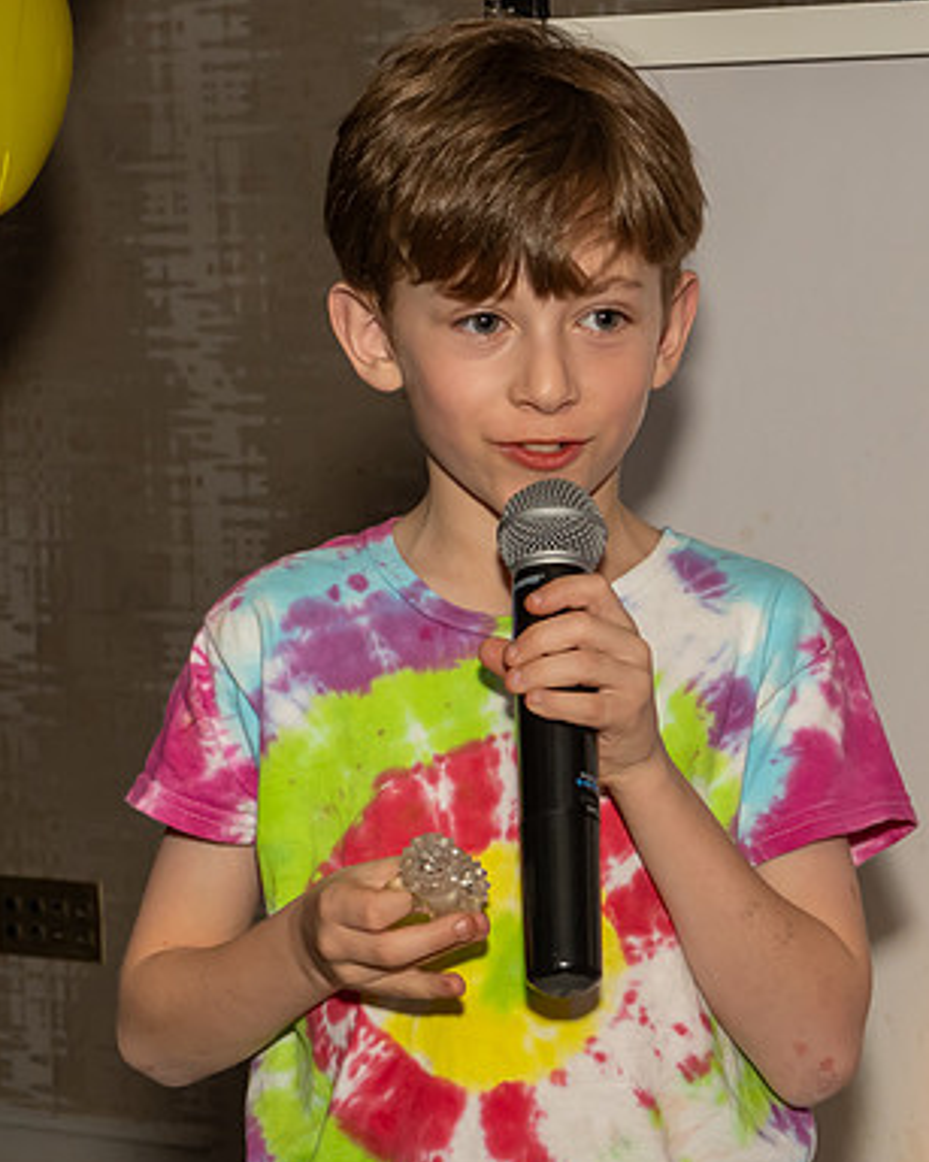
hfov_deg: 10.6
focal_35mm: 145
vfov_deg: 13.3
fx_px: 4985
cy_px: 632
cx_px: 624
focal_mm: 52
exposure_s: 1/250
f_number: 8
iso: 800
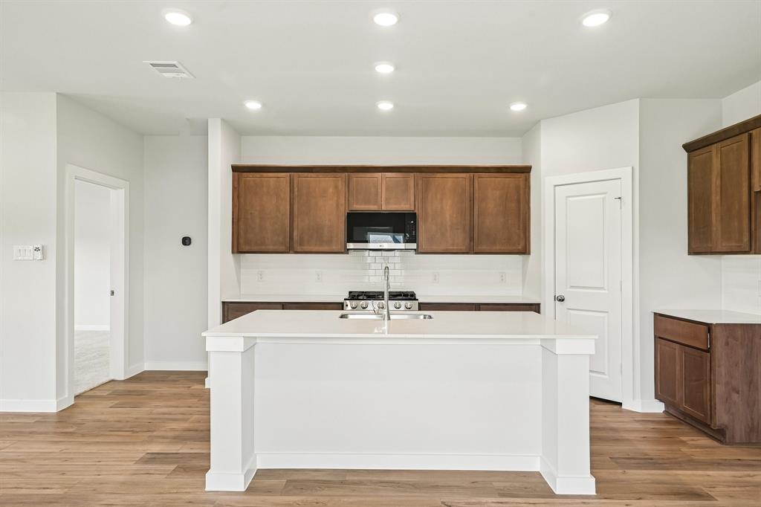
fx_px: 433
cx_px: 380
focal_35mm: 20
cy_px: 254
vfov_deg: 60.7
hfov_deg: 82.6
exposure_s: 1/30
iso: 400
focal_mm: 20.5
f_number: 8
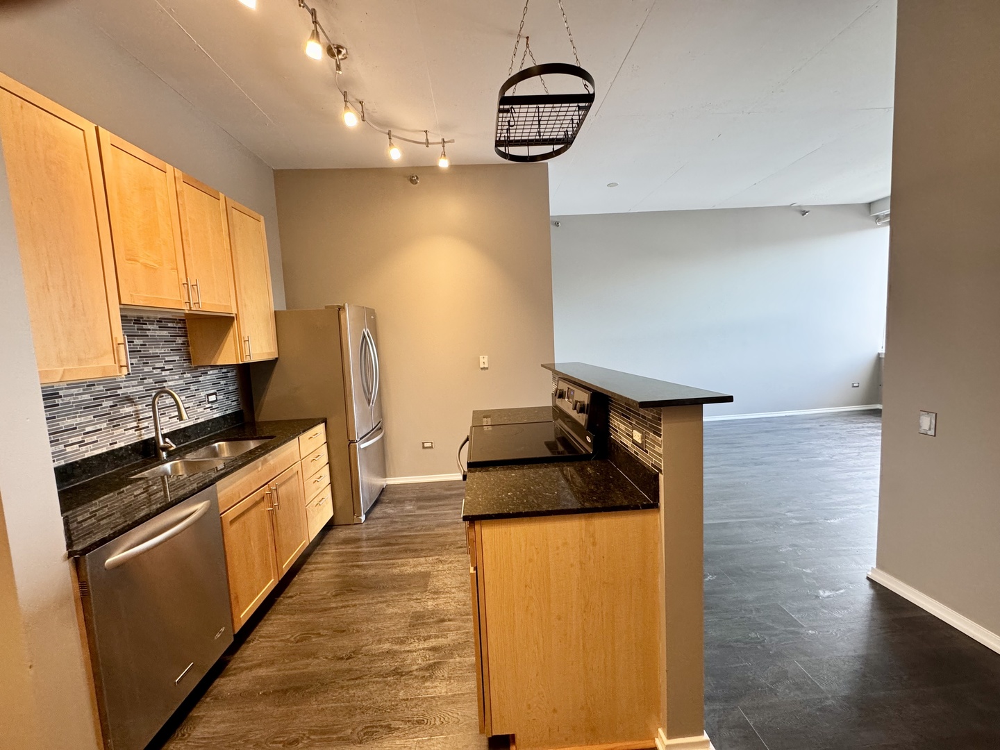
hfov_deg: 102.1
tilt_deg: -6.1
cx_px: 500
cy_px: 375
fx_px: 404
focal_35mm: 14
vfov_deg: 85.7
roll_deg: +2.5
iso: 250
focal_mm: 2.22
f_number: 2.2
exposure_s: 1/60
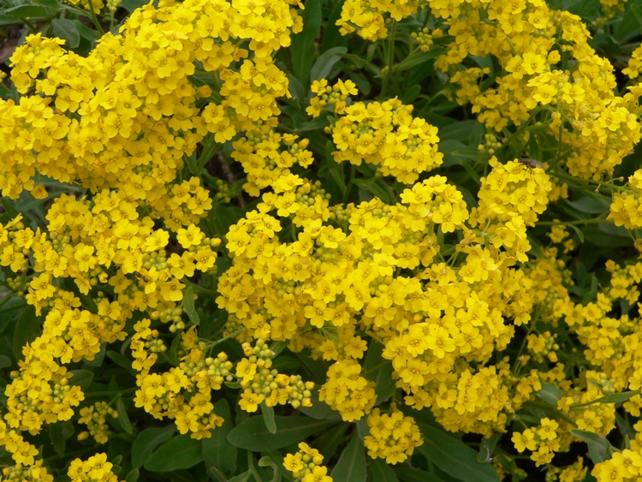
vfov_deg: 39.7
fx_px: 668
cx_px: 321
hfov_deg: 51.3
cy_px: 241
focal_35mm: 36
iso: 80
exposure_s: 1/160
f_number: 4
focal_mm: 6
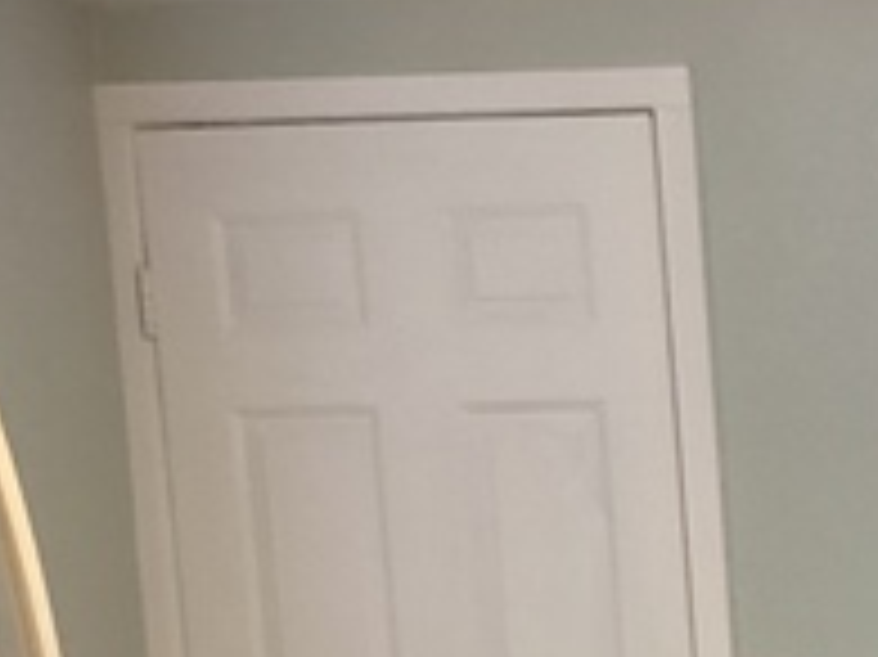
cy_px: 936
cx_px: 1249
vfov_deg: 13.3
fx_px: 2687
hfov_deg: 17.1
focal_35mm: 106
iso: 320
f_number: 2.4
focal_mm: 3.3
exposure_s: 1/60
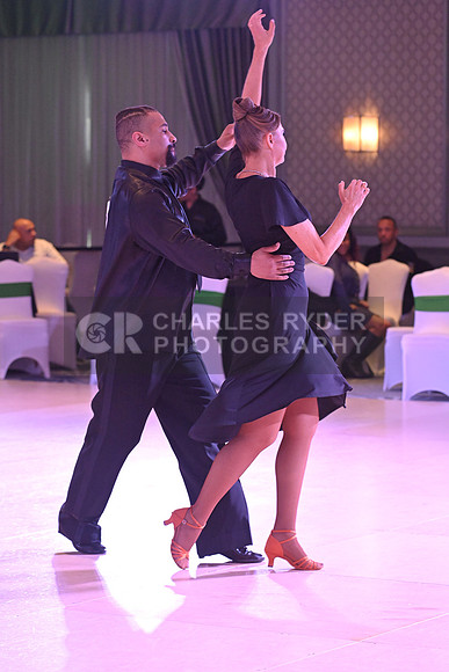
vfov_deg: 15.8
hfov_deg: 10.6
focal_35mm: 130
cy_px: 336
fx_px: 2430
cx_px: 224
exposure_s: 1/400
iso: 5000
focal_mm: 130
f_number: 5.6
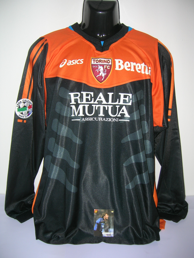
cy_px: 129
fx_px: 254
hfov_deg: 41.8
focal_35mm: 34
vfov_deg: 54.0
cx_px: 97
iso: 50
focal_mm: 5.7
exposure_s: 1/60.1
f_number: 2.9
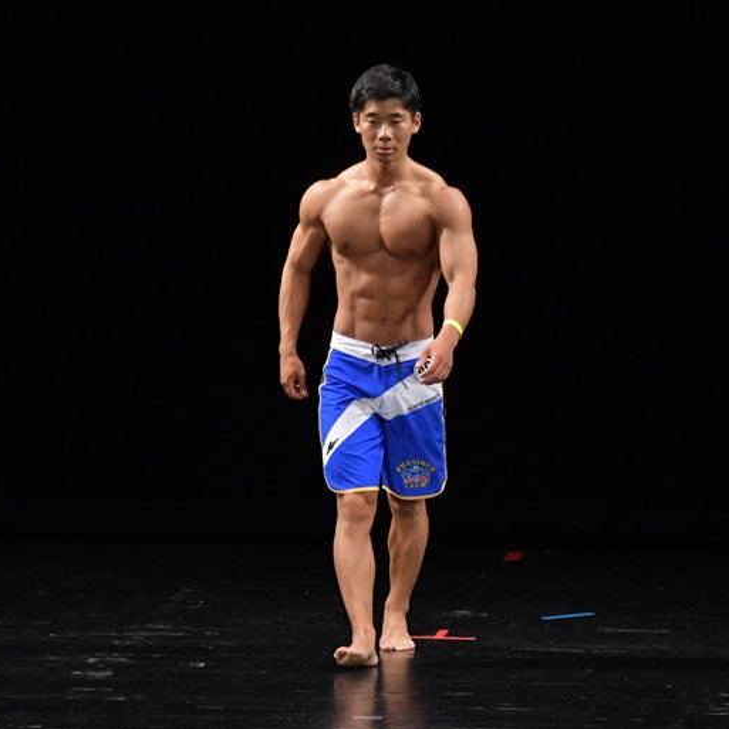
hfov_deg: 4.6
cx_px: 396
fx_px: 9173
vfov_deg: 4.6
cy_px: 365
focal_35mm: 385
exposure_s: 1/400
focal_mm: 200
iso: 3200
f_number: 5.6
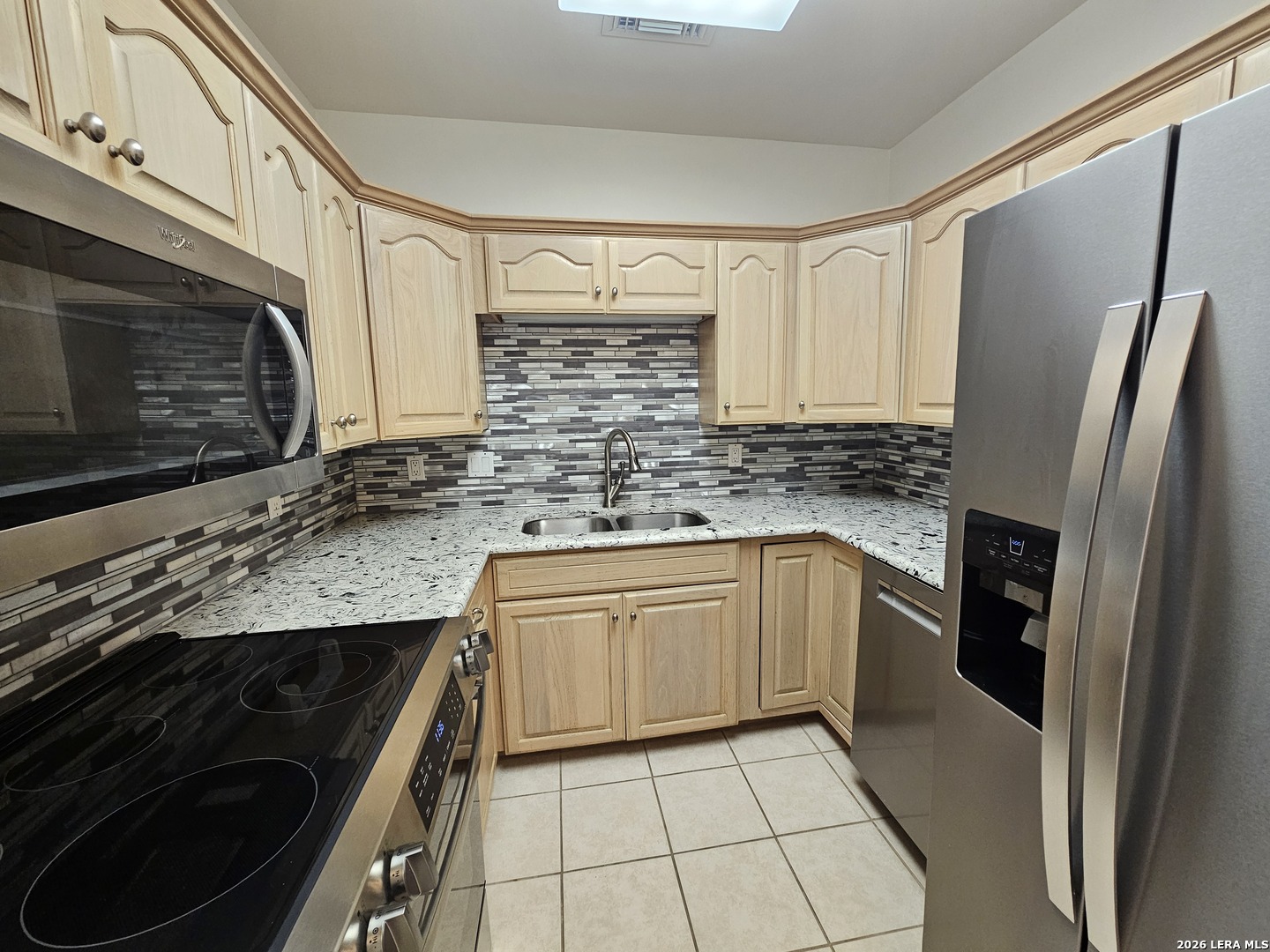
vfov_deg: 89.9
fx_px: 477
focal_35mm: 13
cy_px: 476
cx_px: 635
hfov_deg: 106.2
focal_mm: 2.2
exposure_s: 1/60
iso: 200
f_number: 2.2
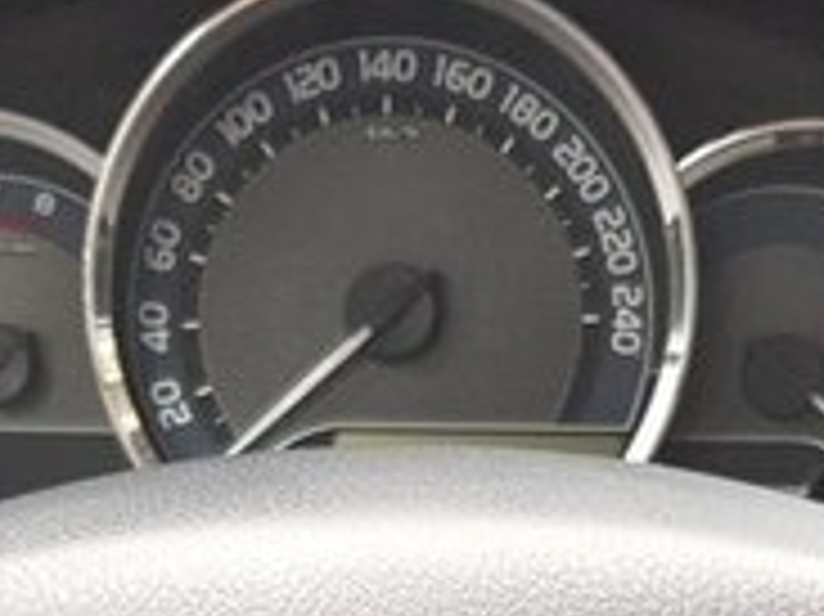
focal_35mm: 94
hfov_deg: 20.9
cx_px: 432
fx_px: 2236
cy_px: 1014
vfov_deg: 14.3
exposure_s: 1/33
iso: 200
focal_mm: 4.2
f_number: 1.7
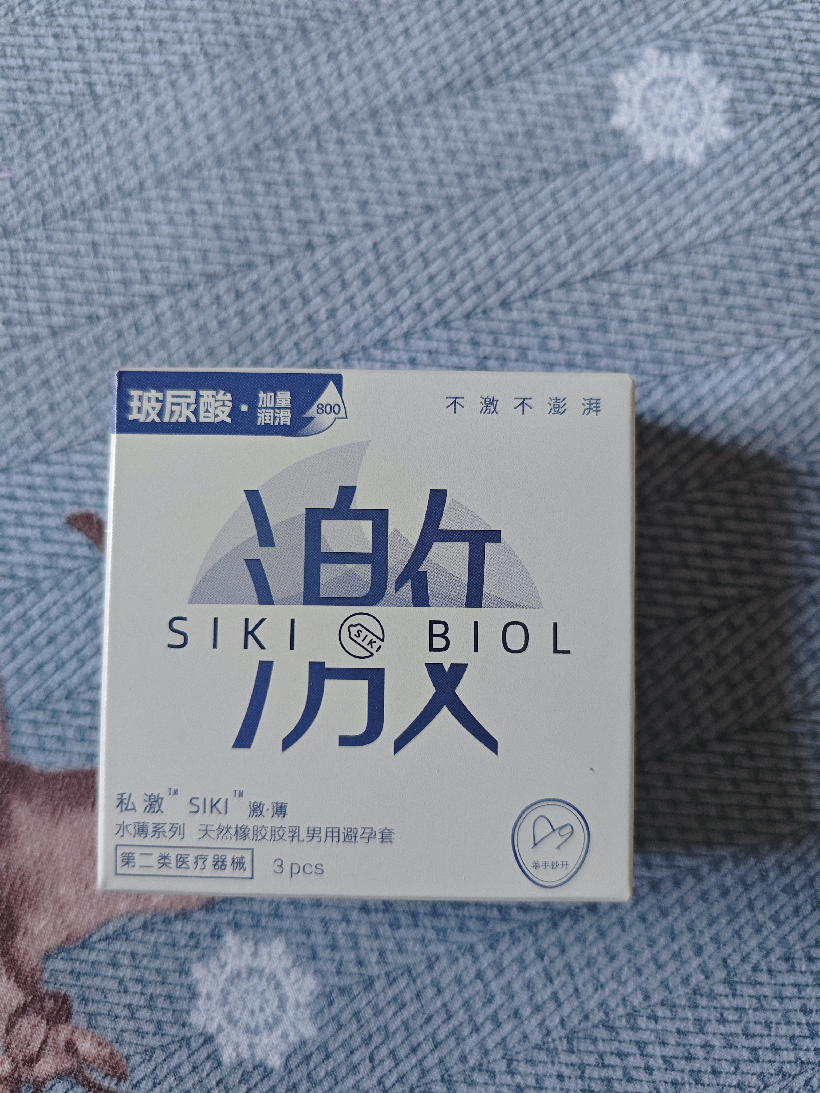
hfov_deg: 56.8
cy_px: 546
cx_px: 410
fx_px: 758
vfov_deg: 71.6
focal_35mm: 24
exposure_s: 1/50.6
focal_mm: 5.84
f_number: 1.6
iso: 400
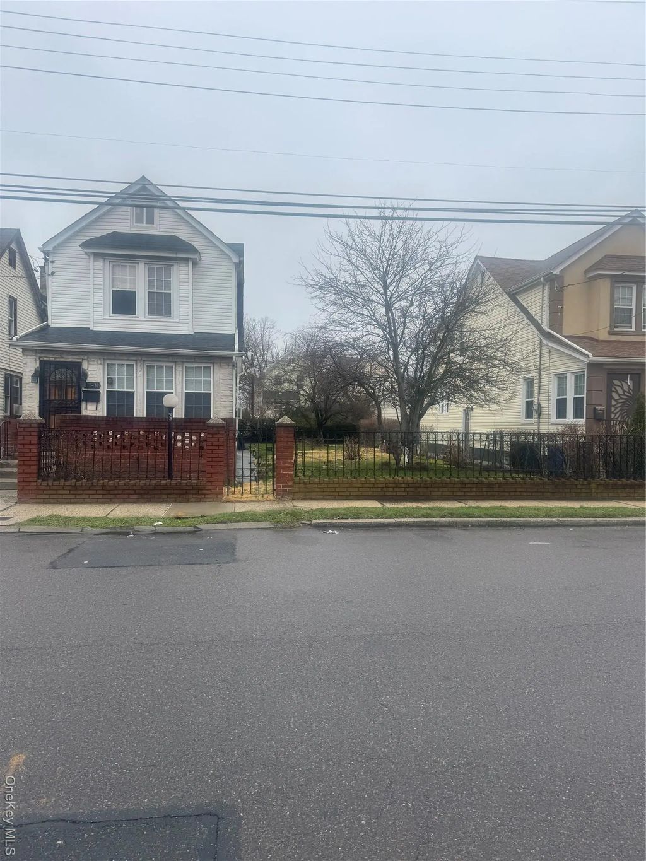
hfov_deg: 56.8
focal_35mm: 24
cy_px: 430
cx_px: 323
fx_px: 597
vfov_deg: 71.6
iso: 80
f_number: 1.78
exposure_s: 1/1456
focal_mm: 6.76
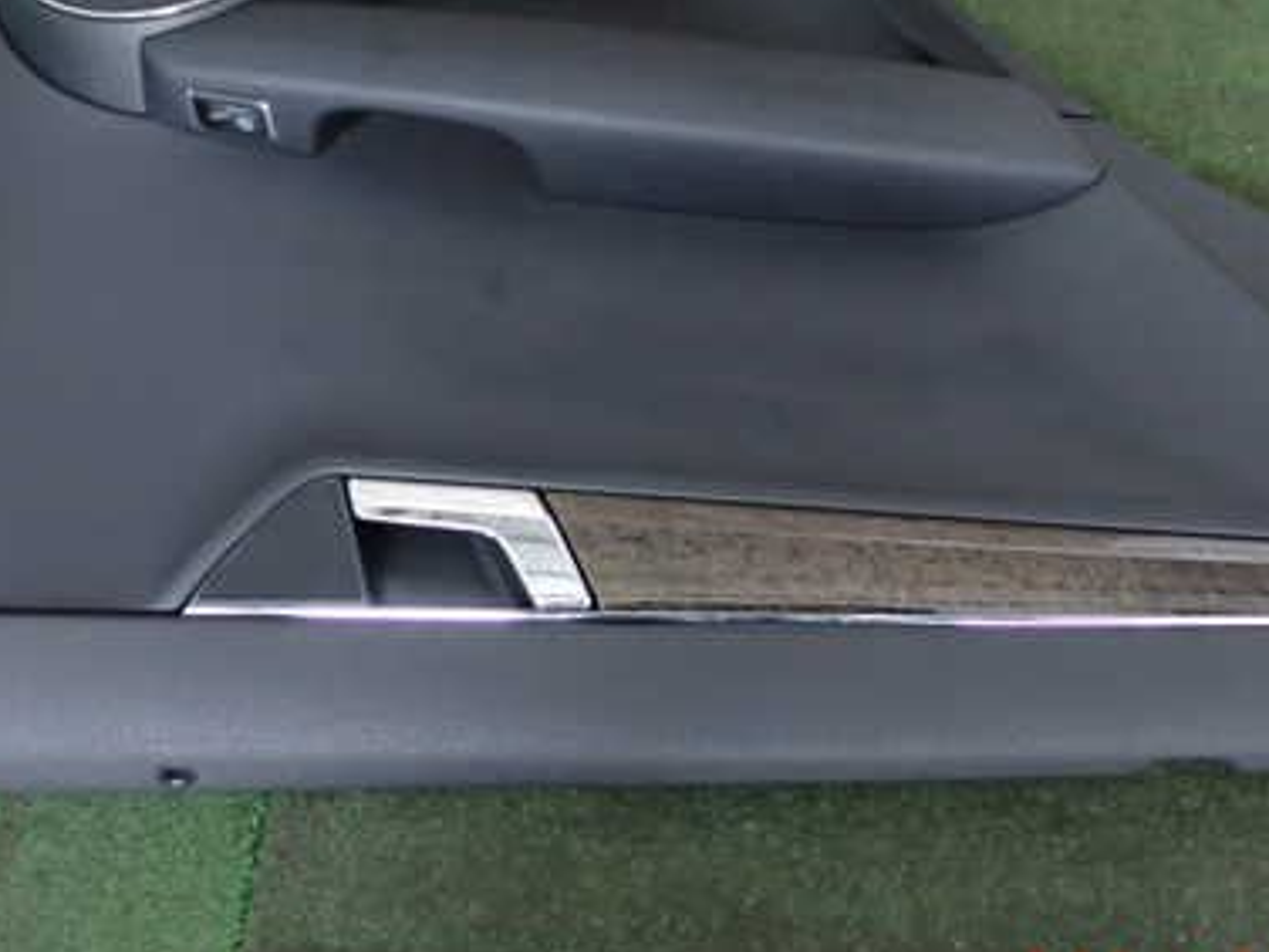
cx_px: 780
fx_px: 1870
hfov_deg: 37.3
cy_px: 270
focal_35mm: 51
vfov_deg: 28.3
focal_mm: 5.79
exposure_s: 1/30
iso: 500
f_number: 2.4
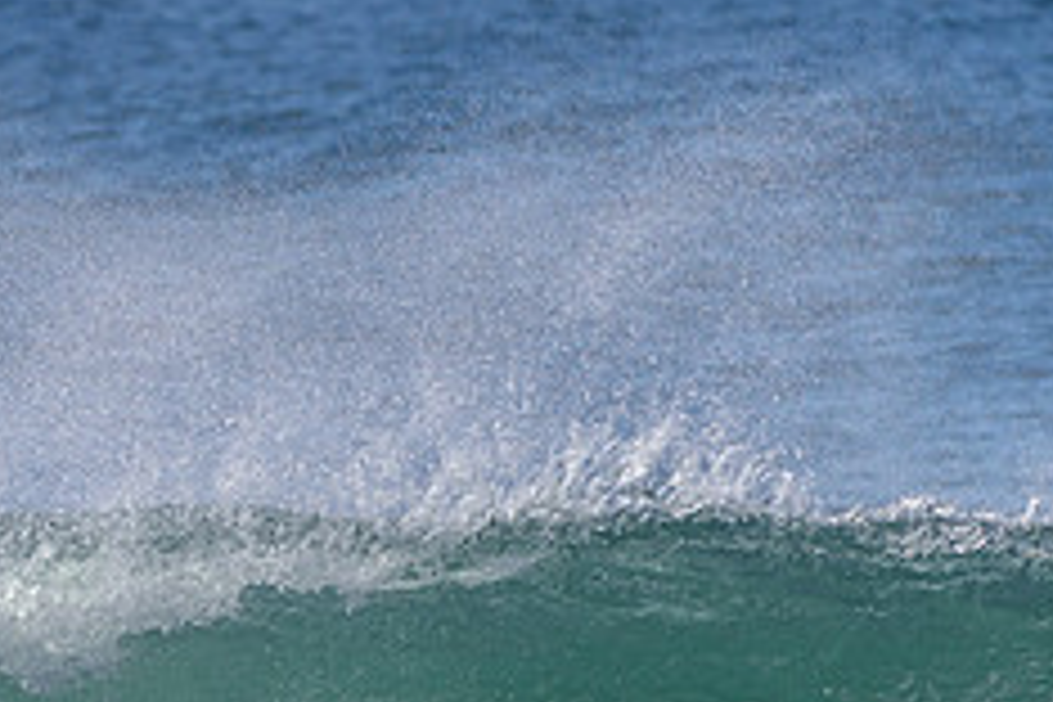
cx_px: 309
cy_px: 851
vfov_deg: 0.9
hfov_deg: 1.4
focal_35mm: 1521
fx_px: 44486
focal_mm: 500
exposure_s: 1/2000
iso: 180
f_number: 5.6
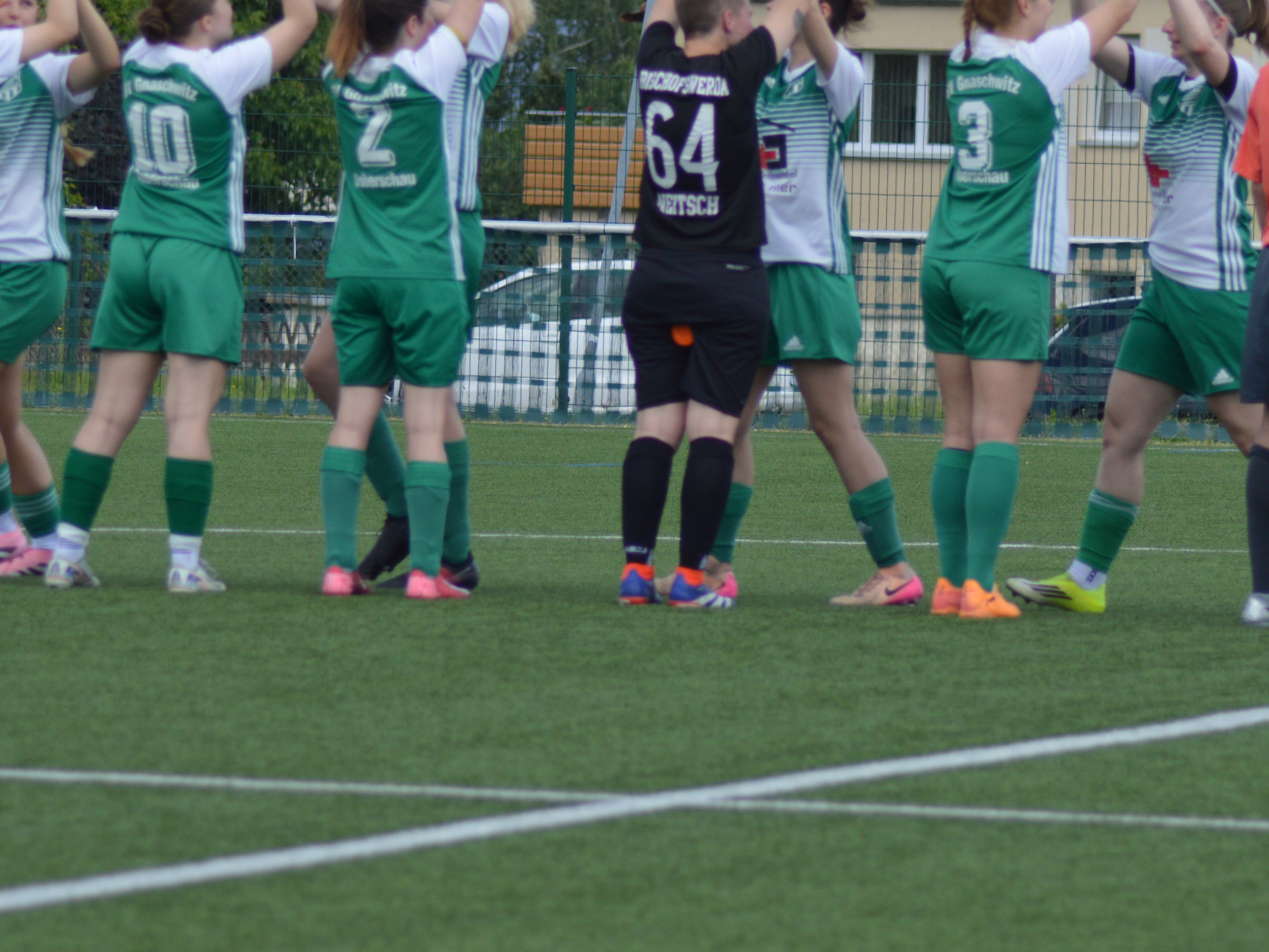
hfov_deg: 5.3
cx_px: 682
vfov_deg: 4.0
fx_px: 13637
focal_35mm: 372
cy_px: 242
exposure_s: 1/1600
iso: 400
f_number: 5.6
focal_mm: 150
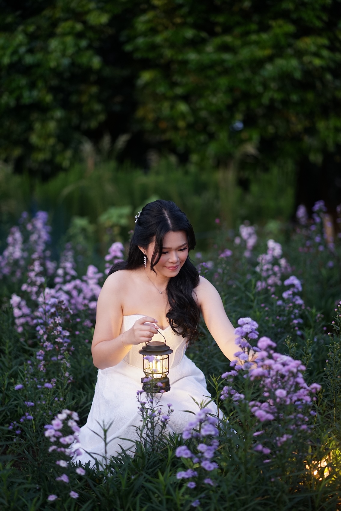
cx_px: 170
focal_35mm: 85
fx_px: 1208
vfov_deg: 23.9
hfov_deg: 16.1
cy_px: 256
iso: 500
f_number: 1.8
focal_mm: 85
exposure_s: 1/200
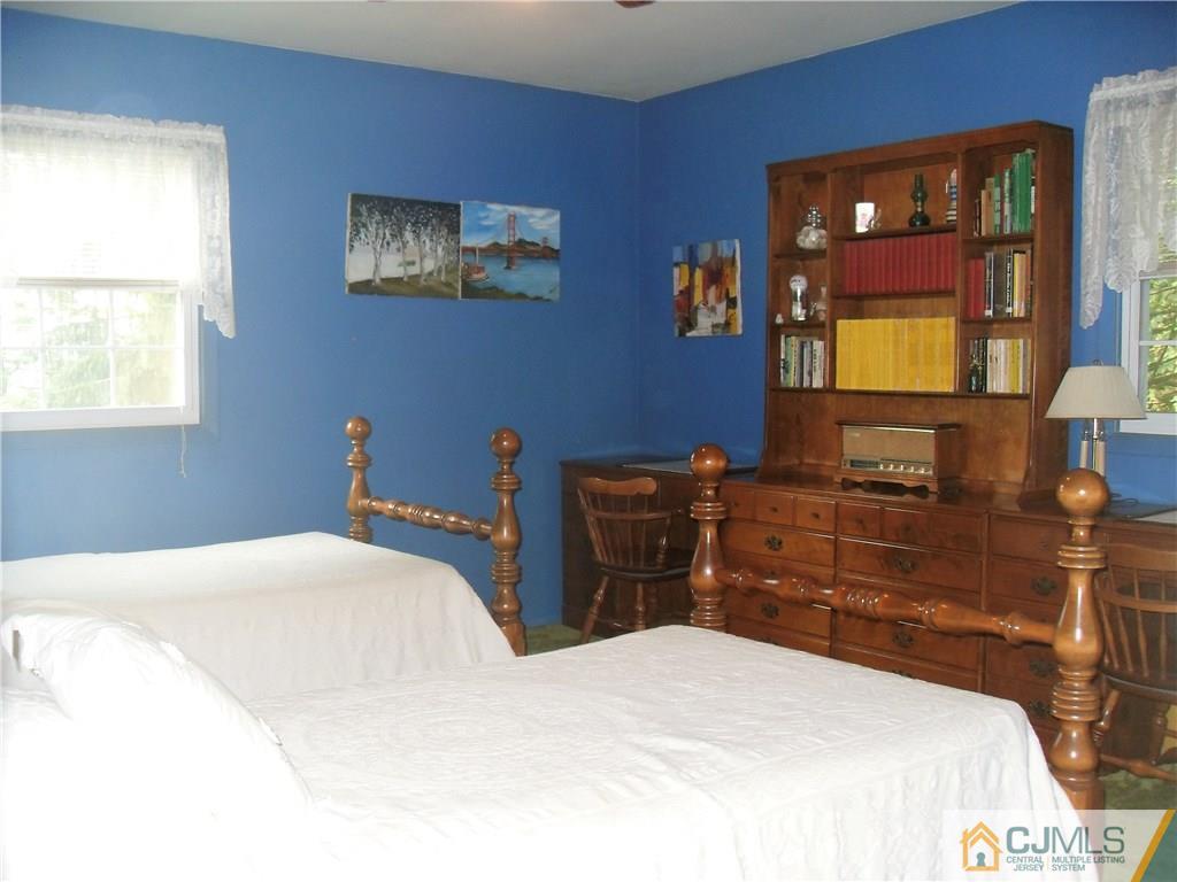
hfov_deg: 54.0
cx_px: 588
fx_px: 1156
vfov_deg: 41.8
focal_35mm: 34
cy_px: 441
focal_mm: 6.3
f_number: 2.8
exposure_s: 1/45
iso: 240
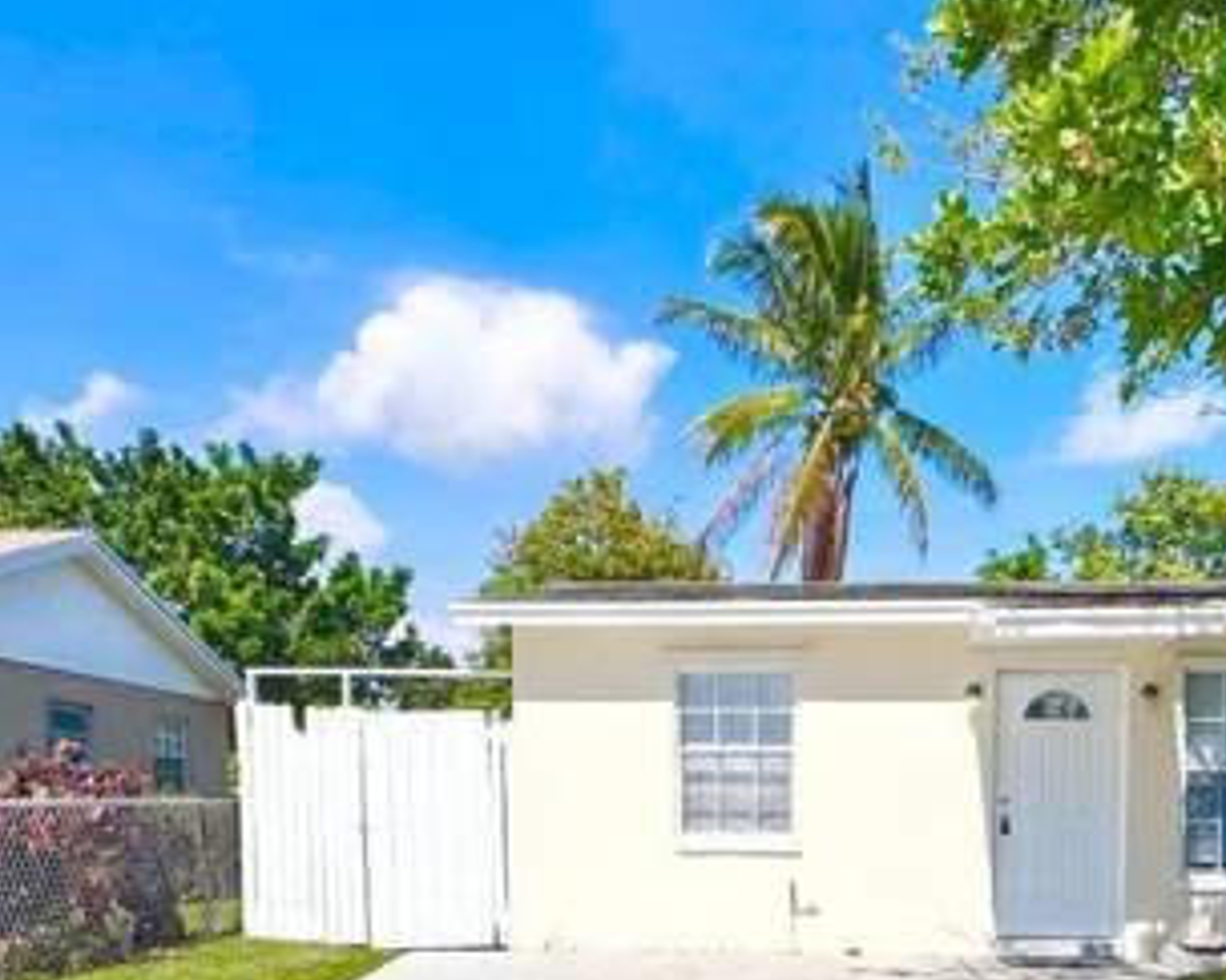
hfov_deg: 49.8
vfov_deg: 37.9
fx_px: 1306
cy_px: 915
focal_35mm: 36
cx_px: 770
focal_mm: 2.22
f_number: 2.2
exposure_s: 1/6135
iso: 50
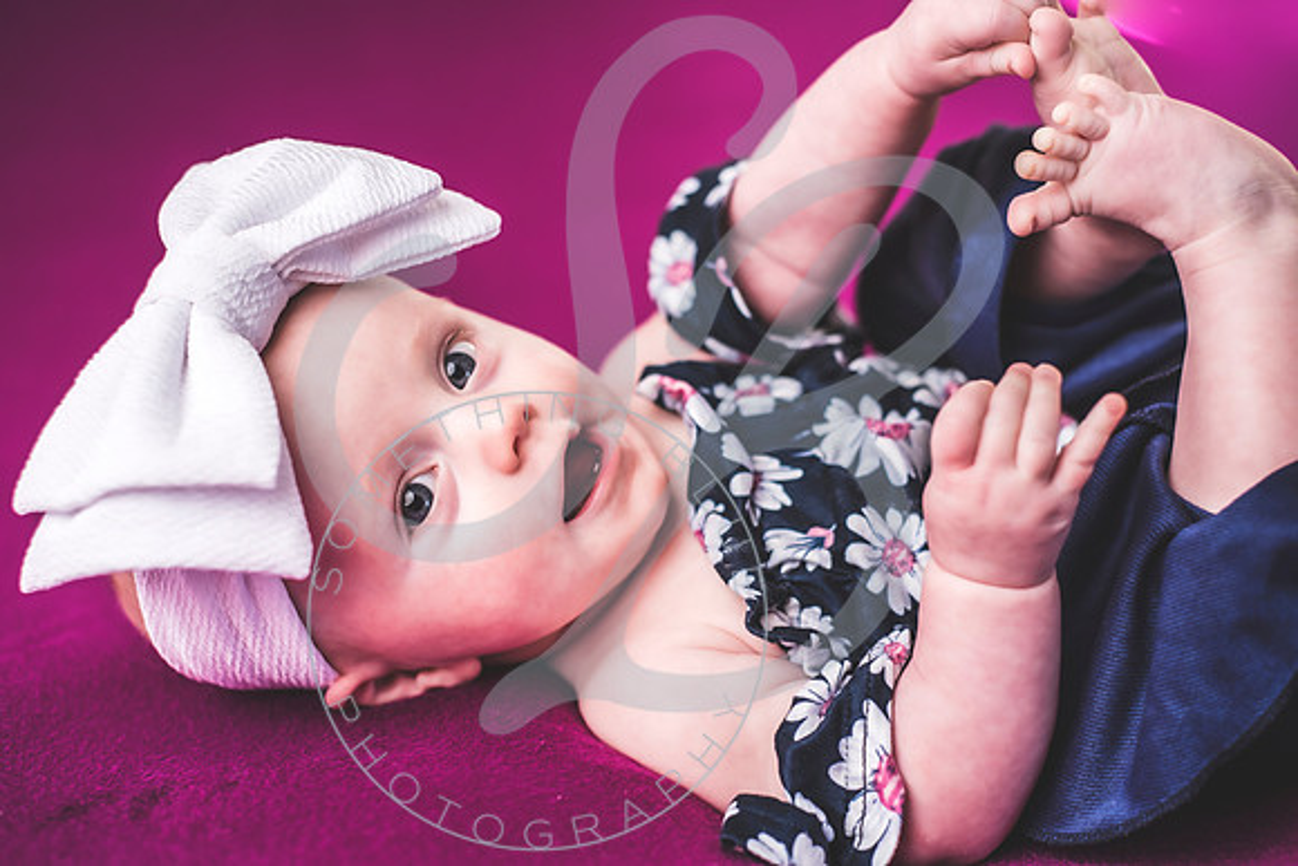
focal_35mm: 50
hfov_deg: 39.6
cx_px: 649
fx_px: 1803
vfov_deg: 27.0
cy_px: 433
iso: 320
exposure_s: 1/320
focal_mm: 50
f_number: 2.8
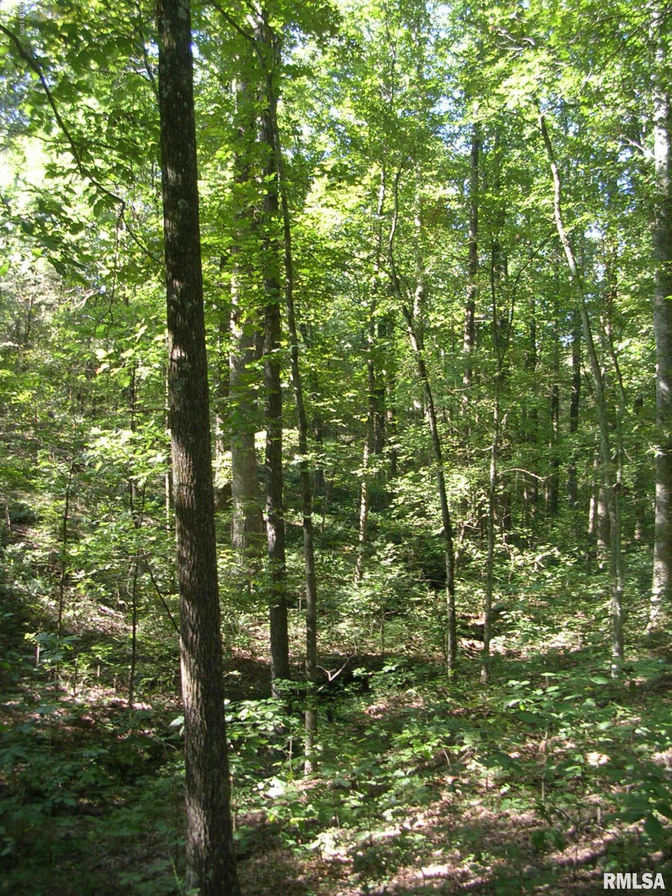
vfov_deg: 49.0
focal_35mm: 38
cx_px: 336
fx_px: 984
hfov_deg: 37.7
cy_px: 448
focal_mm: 5.8
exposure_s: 1/35
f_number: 2.8
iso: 50
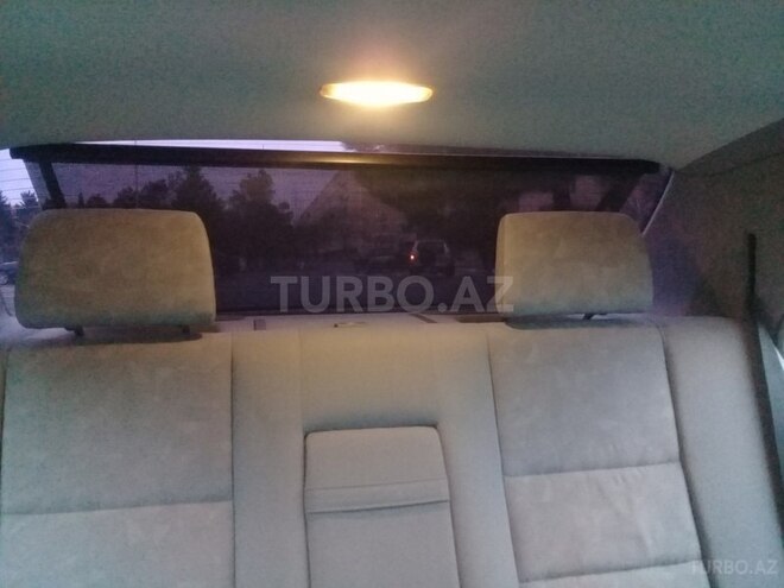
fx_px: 702
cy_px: 294
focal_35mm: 31
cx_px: 392
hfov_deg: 58.4
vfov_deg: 45.4
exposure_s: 1/17
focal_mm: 3.3
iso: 800
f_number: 2.2
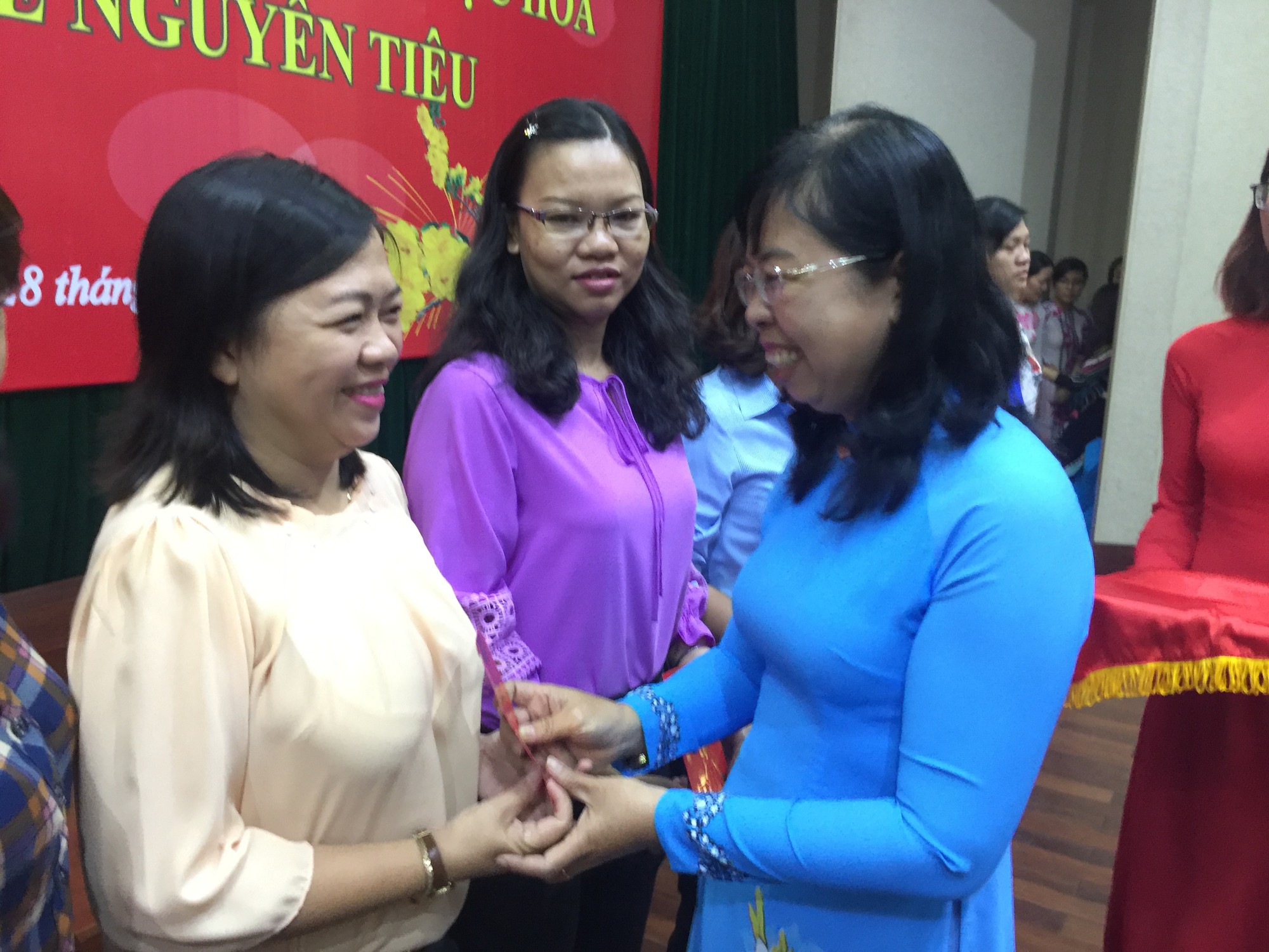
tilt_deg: -8.7
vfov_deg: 48.2
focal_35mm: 29
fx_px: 1063
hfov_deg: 61.7
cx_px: 634
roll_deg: -4.2
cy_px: 476
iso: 100
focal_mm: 4.15
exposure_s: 1/10
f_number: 2.2
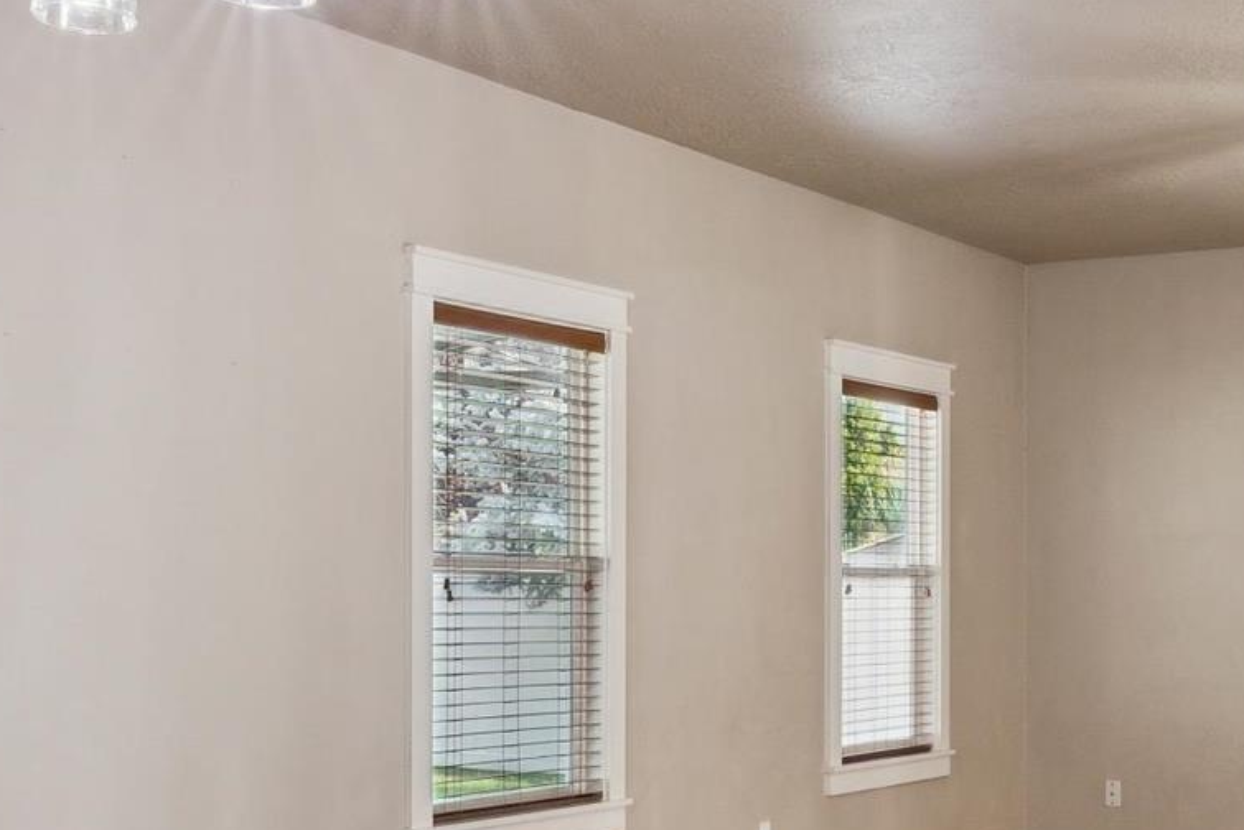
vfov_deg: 21.6
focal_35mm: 63
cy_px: 590
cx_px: 794
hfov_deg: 31.9
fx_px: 2165
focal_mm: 15.4
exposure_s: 1/6
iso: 400
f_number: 13
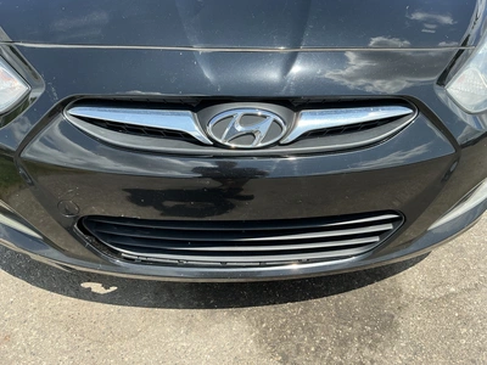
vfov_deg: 49.7
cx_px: 244
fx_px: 394
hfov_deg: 63.4
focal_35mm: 28
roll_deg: -3.9
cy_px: 182
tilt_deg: -34.7
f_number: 1.8
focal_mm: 3
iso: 25
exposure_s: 1/728
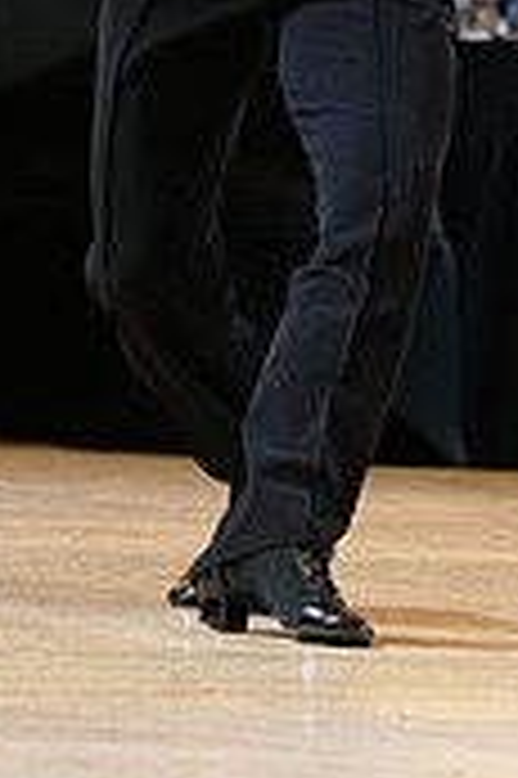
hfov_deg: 2.4
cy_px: -180
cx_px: 669
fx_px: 12283
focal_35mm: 568
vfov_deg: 3.6
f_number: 4
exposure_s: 1/250
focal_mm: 169
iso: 2500
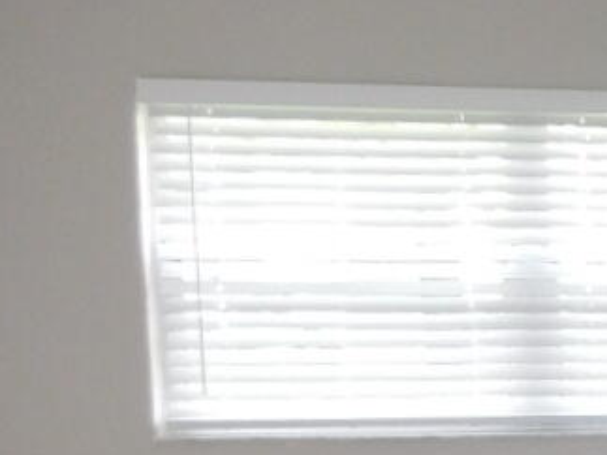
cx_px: 1428
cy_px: 508
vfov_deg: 12.7
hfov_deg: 13.2
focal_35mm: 114
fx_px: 1998
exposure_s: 1/30
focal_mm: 4
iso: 125
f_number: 3
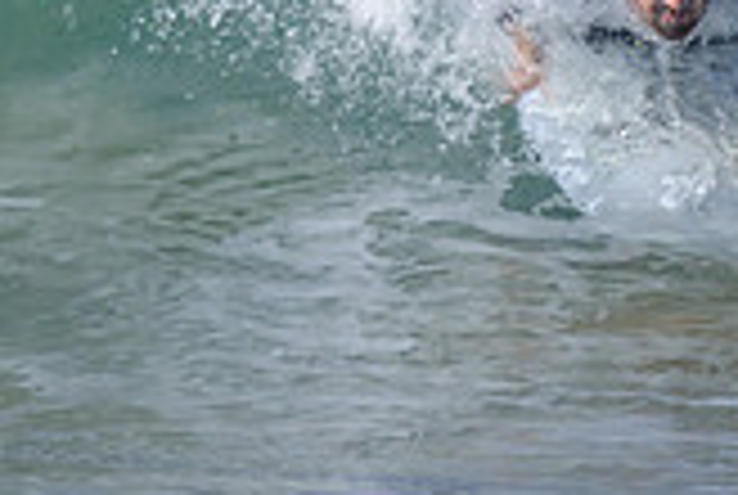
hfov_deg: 0.5
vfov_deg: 0.4
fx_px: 79724
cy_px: -301
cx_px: 839
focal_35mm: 3882
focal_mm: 800
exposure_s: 1/2000
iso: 360
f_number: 6.3
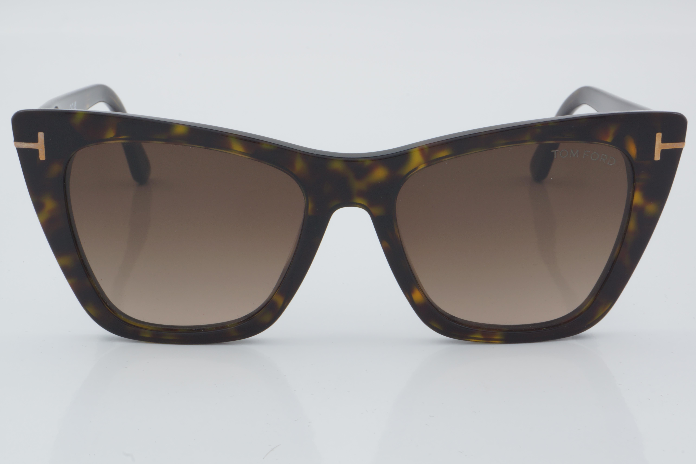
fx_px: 1595
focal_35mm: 82
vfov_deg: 16.6
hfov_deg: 24.6
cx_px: 348
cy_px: 232
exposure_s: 1/4
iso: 100
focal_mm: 55
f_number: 32
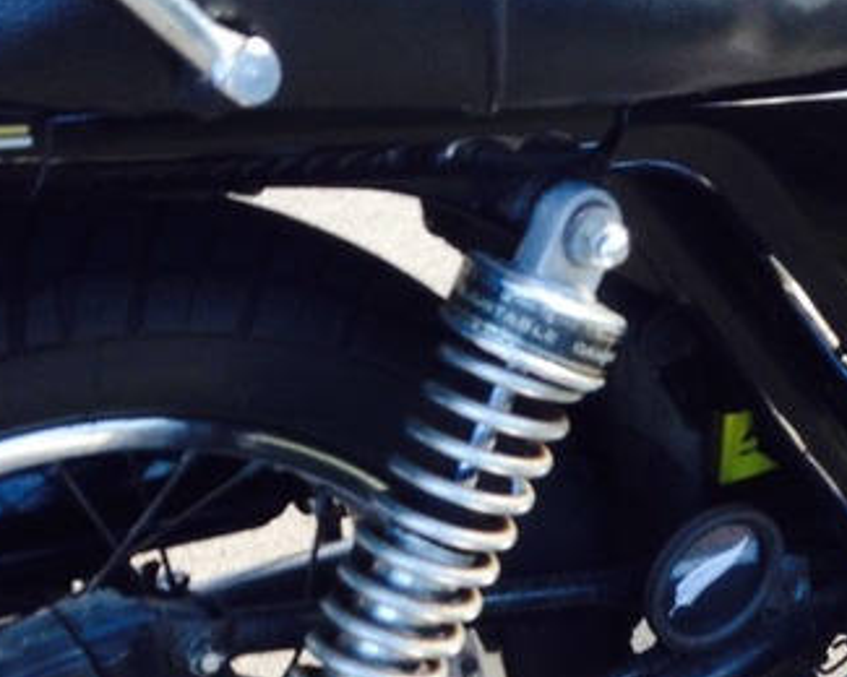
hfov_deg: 22.7
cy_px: 726
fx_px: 2106
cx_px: 503
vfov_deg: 17.7
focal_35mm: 84
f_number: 2.4
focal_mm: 4.28
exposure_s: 1/120
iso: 50
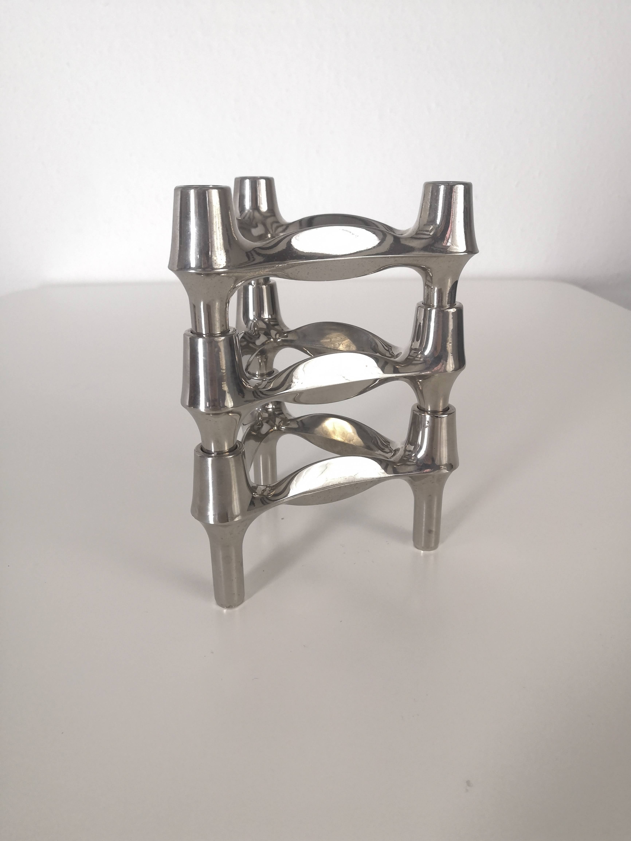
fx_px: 656
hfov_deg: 51.4
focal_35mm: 27
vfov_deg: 65.3
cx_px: 316
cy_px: 420
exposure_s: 1/60
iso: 250
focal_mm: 3.95
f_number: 1.8
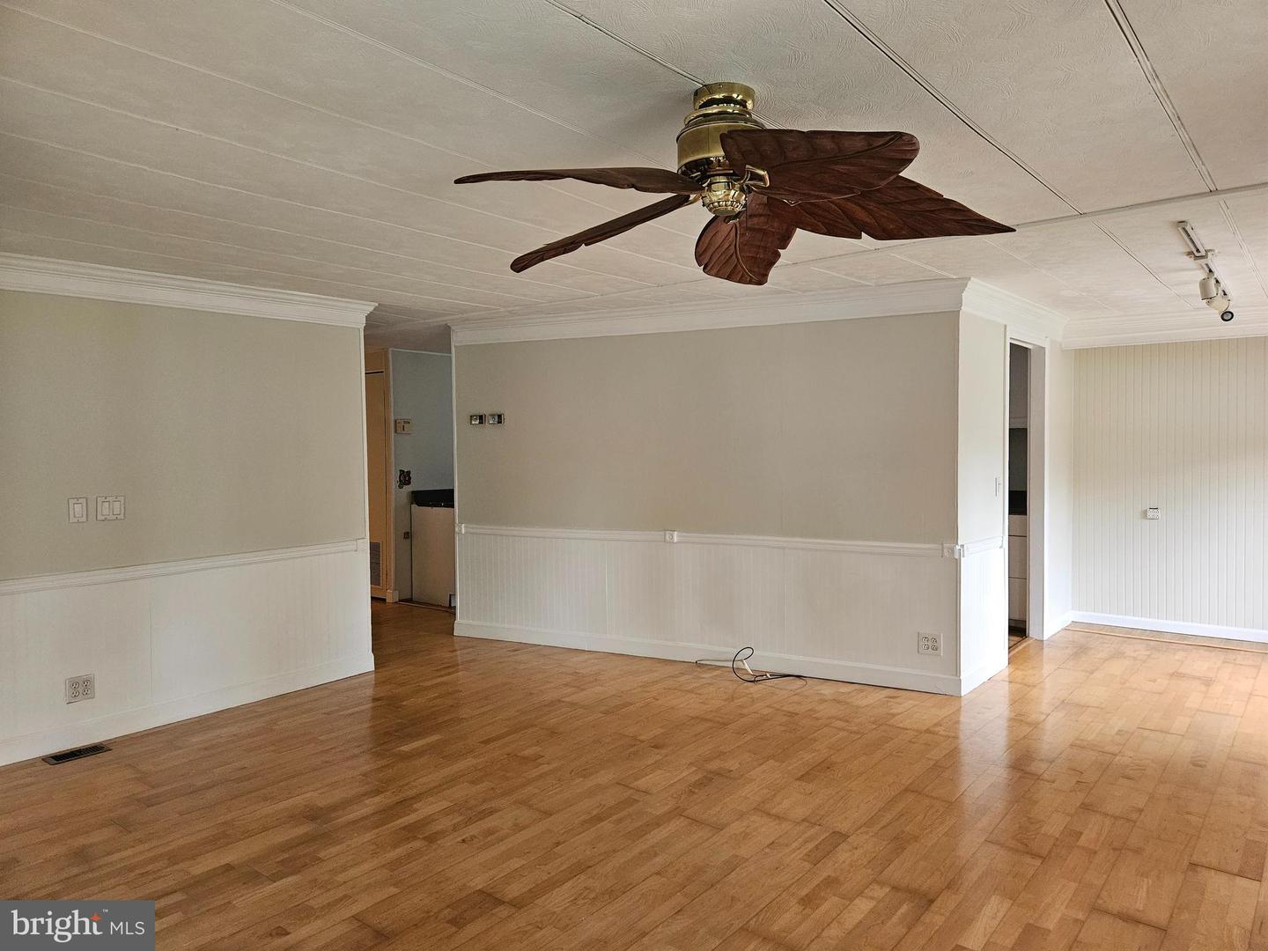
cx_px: 634
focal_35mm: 23
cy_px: 476
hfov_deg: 73.9
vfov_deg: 58.9
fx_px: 843
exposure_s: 1/120
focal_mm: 5.4
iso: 400
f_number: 1.8
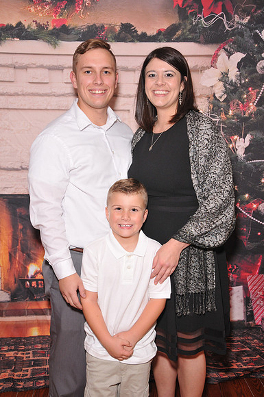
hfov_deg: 29.8
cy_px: 198
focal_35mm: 45
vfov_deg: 43.7
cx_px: 132
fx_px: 496
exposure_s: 1/125
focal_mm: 30
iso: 400
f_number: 5.6
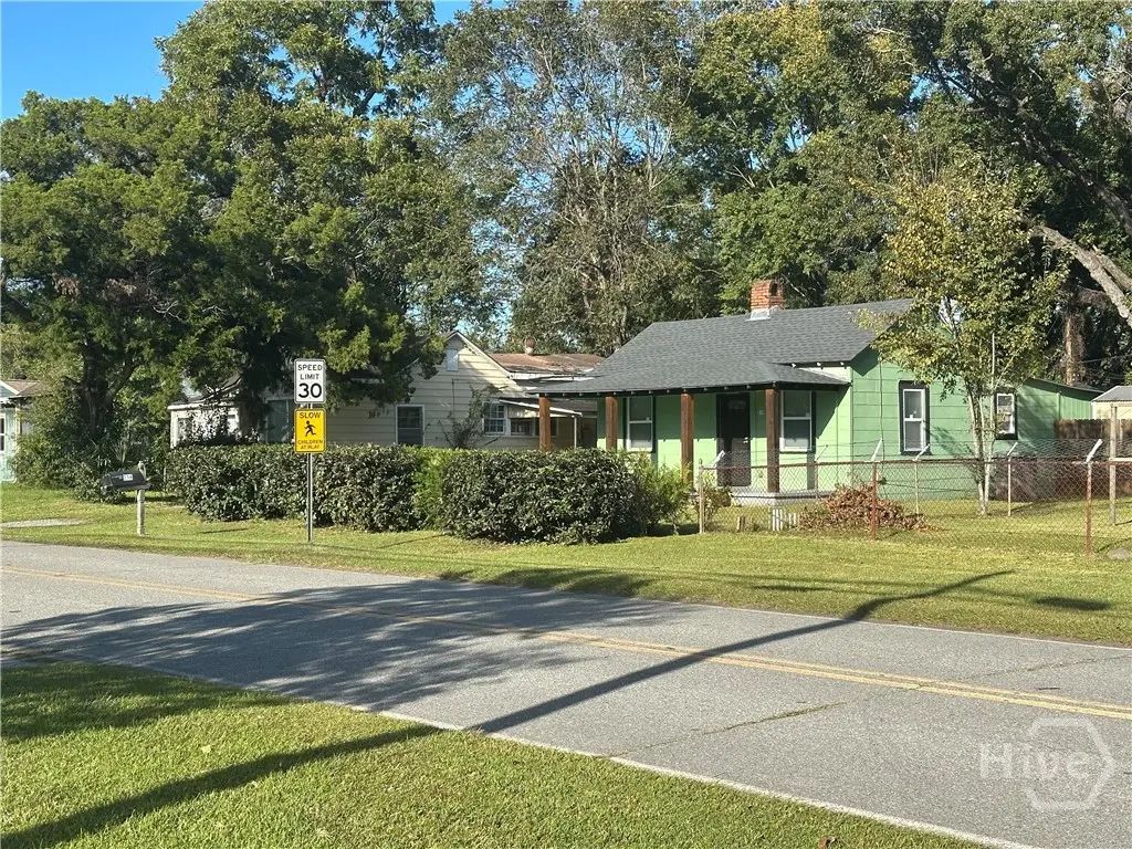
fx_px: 1570
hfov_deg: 39.7
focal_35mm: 48
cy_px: 424
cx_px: 566
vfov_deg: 30.3
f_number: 1.78
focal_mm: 6.86
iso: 64
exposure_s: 1/2252
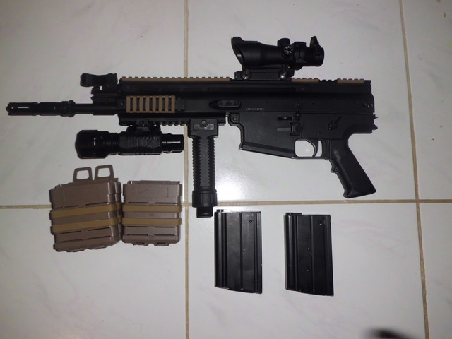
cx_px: 226
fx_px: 339
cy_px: 170
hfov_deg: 67.3
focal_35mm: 26
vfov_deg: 53.1
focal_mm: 4.7
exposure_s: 1/60
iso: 64
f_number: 2.8
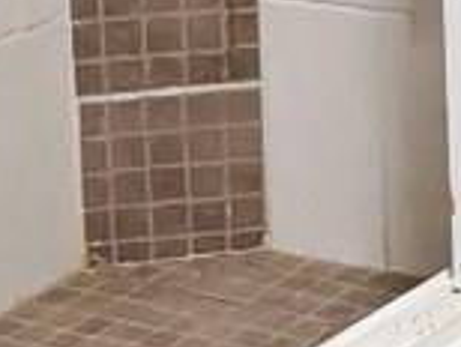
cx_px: 967
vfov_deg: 7.0
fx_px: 2801
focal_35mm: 210
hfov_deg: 8.8
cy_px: -209
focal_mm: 4.38
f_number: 1.73
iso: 901
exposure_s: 1/60
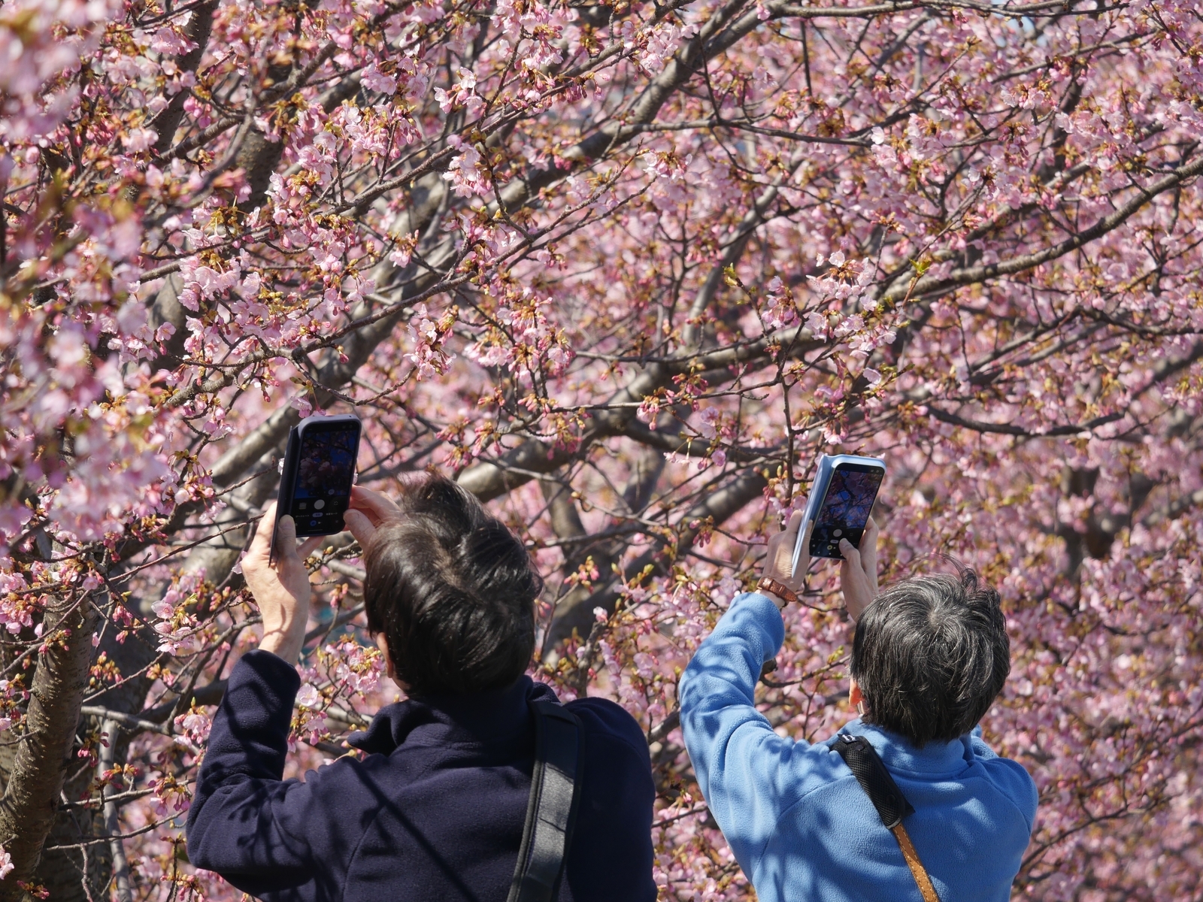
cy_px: 451
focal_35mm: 200
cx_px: 602
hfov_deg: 9.9
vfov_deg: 7.4
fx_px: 6951
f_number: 4.5
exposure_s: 1/640
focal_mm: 100
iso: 200
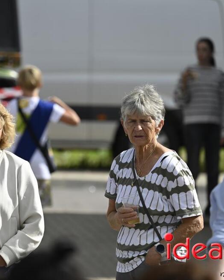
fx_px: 3752
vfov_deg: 4.3
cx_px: 55
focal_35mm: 453
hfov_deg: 3.4
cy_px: 140
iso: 400
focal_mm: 320
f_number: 6.3
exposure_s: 1/2500
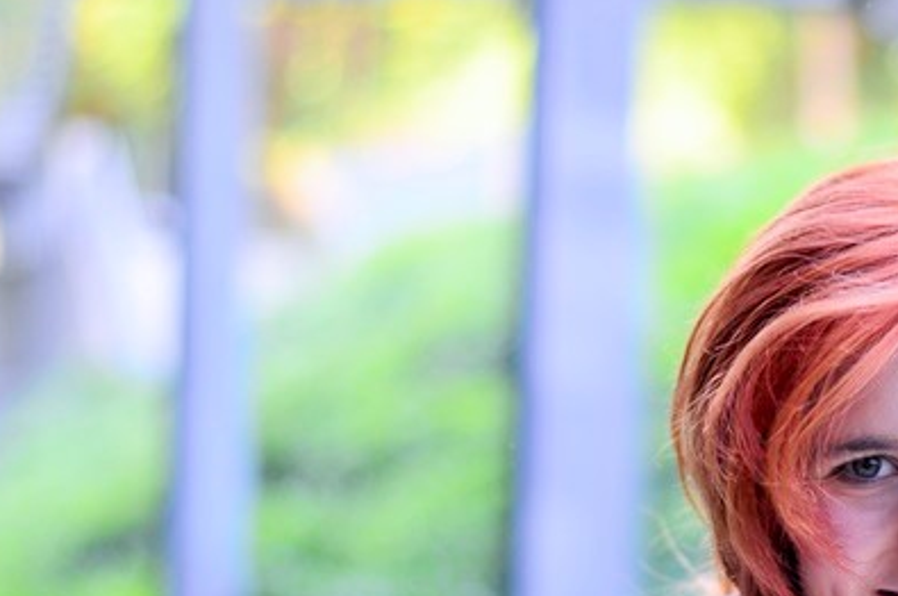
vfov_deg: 10.2
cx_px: 716
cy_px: 482
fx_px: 3312
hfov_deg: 15.3
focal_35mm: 133
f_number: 1.8
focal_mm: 50
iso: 100
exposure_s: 1/125
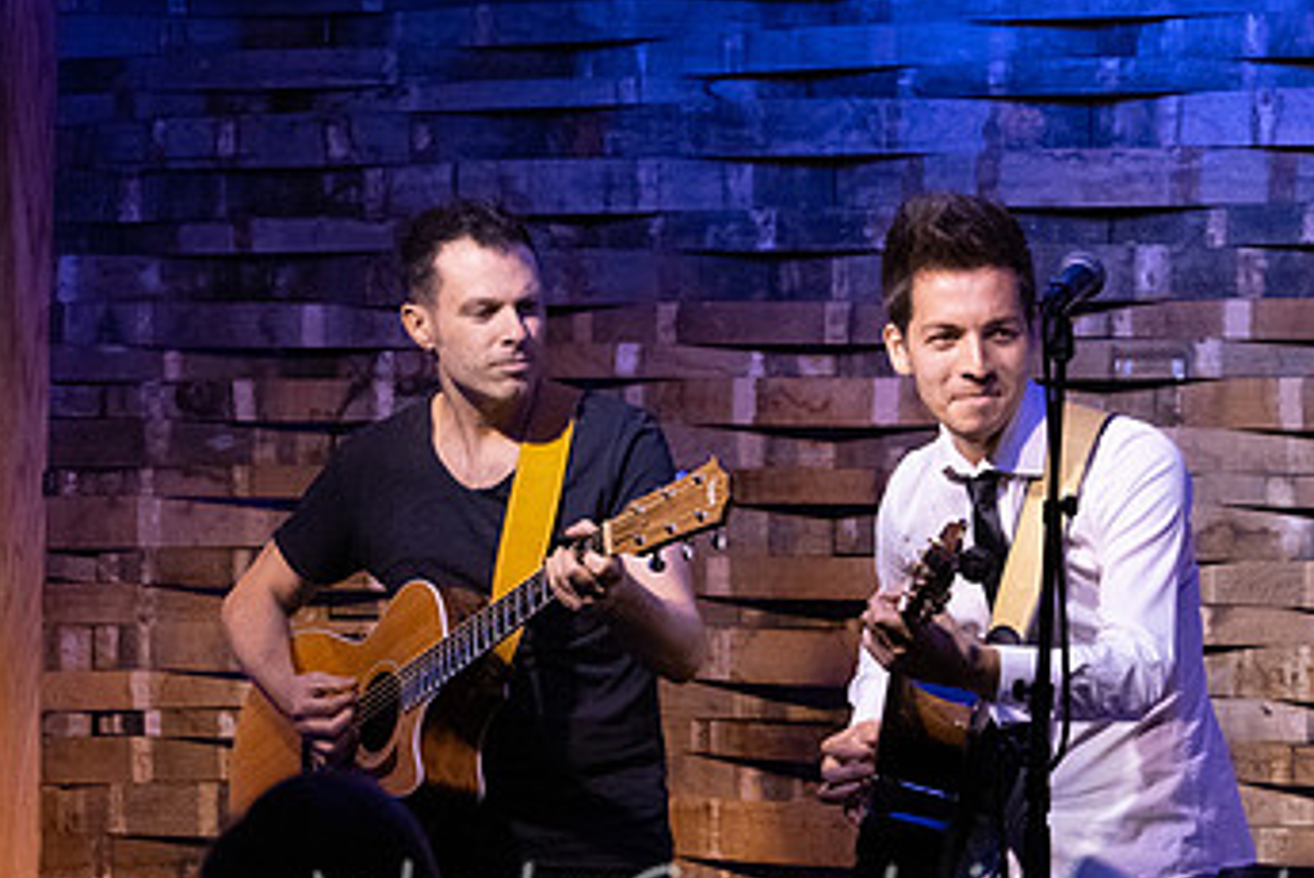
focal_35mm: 219
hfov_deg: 9.4
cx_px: 783
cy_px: 414
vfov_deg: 6.3
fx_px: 8000
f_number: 6.3
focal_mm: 130
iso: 6400
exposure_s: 1/200
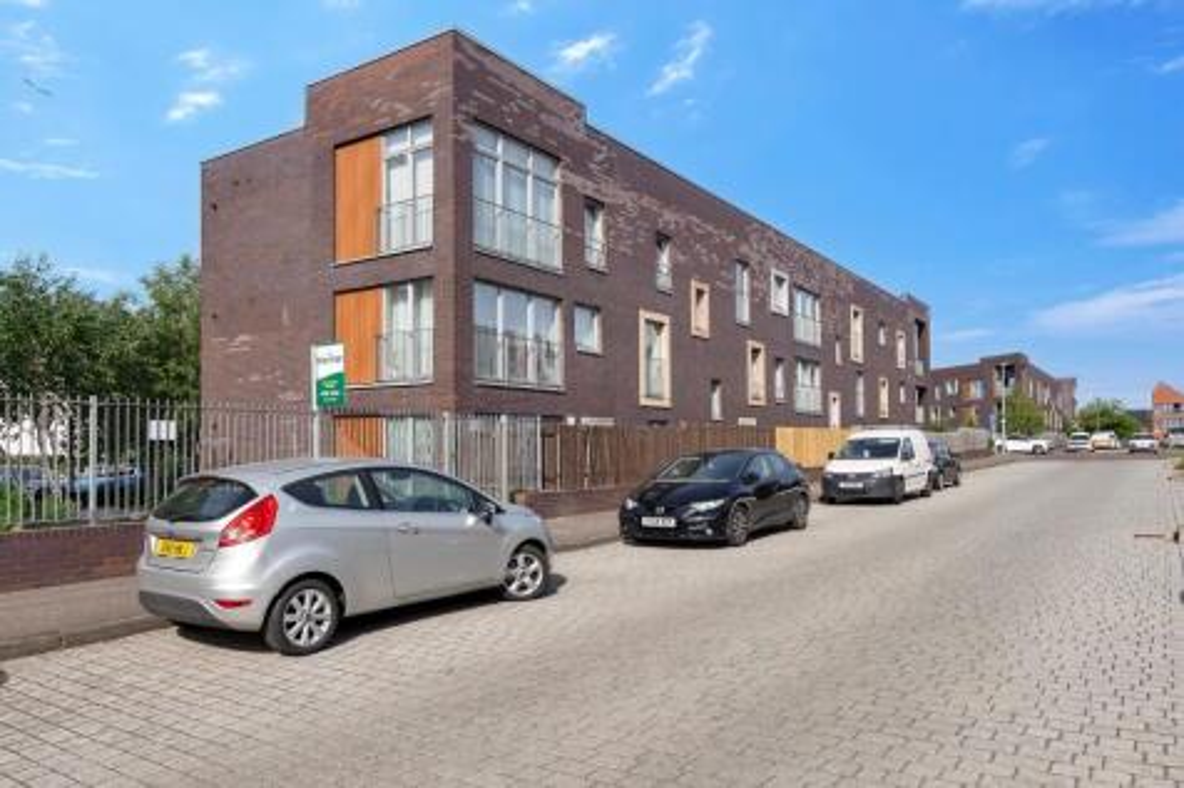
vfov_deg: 53.1
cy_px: 394
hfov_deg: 73.8
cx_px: 592
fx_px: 789
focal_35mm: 24
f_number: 5.6
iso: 200
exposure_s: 1/1250
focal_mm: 16
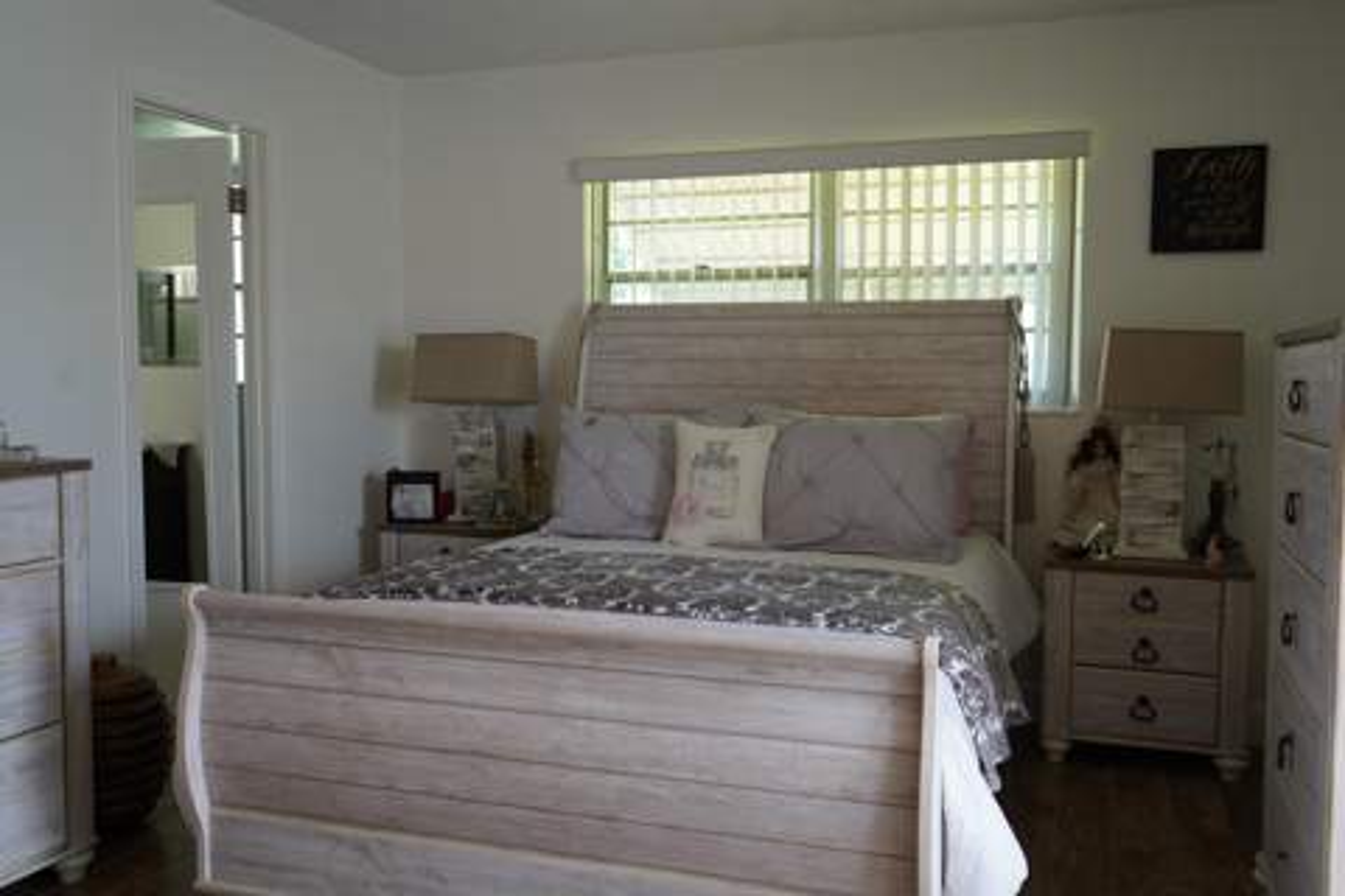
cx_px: 672
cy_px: 448
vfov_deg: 42.3
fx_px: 1158
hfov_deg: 60.3
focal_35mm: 31
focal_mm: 31
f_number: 4
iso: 400
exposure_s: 1/160
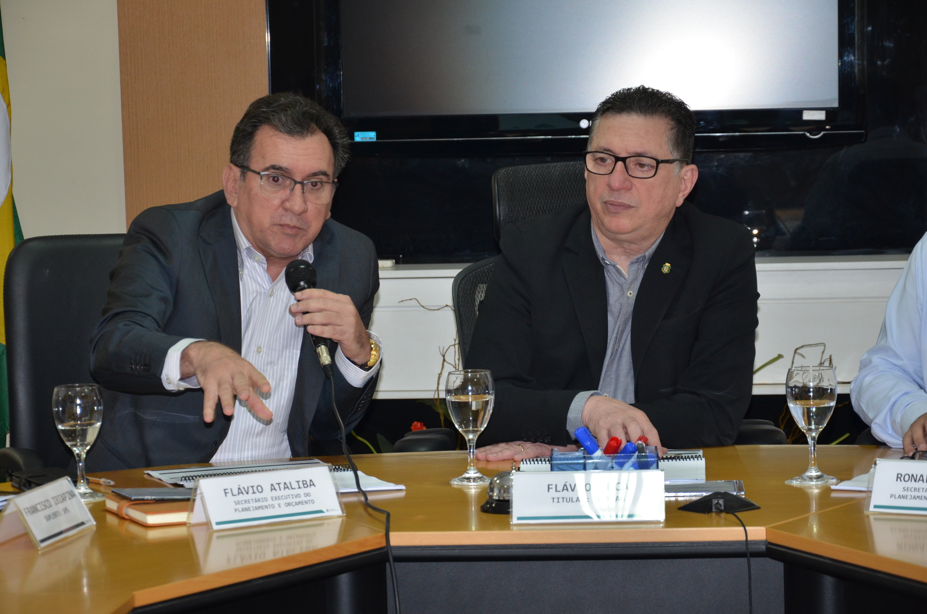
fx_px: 2698
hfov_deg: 19.5
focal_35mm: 105
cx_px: 464
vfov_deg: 13.0
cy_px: 307
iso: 800
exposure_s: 1/60
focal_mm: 70
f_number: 5.3
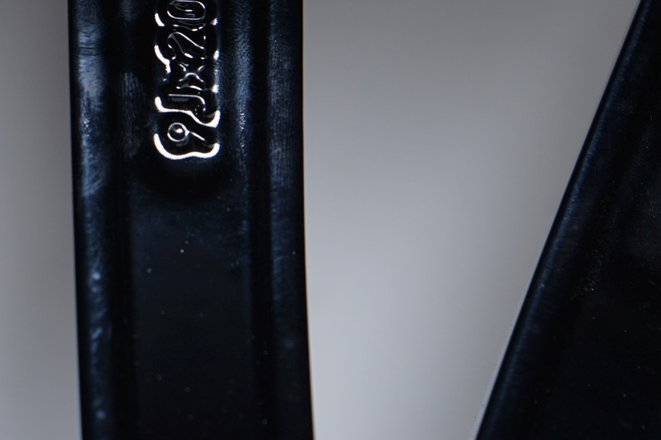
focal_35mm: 140
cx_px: 198
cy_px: -40
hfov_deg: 14.6
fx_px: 2569
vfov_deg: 9.7
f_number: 5.6
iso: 250
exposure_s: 1/125
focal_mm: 64
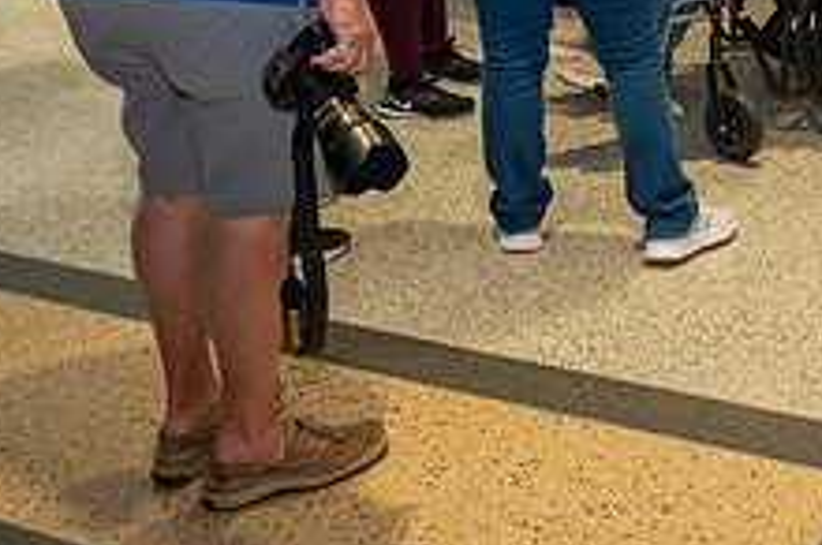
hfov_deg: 27.1
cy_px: -75
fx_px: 1596
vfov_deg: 18.6
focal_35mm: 70
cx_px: 844
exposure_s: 1/60
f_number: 4.5
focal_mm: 26.5
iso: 1400
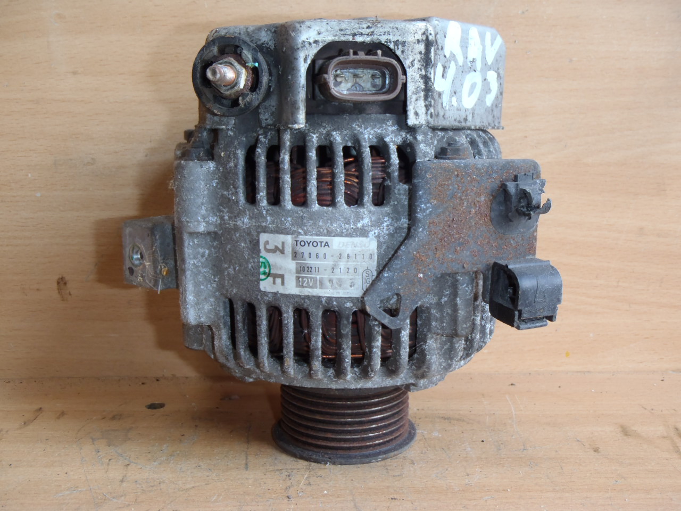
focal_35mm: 38
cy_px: 256
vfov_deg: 37.7
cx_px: 340
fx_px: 748
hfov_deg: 49.0
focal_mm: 6.83
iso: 100
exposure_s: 1/40
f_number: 4.6
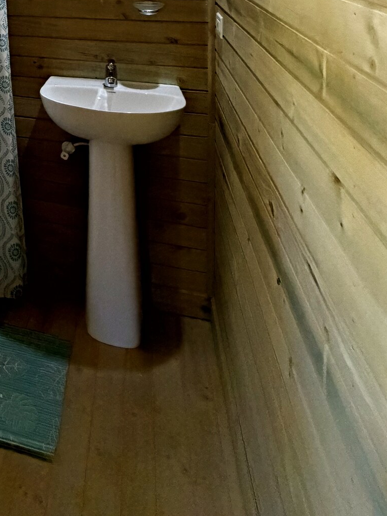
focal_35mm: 35
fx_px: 522
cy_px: -47
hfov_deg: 33.7
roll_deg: +0.8
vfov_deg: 42.0
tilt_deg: -1.0
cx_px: -67
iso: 1250
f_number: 2.2
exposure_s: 1/59
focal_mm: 2.22
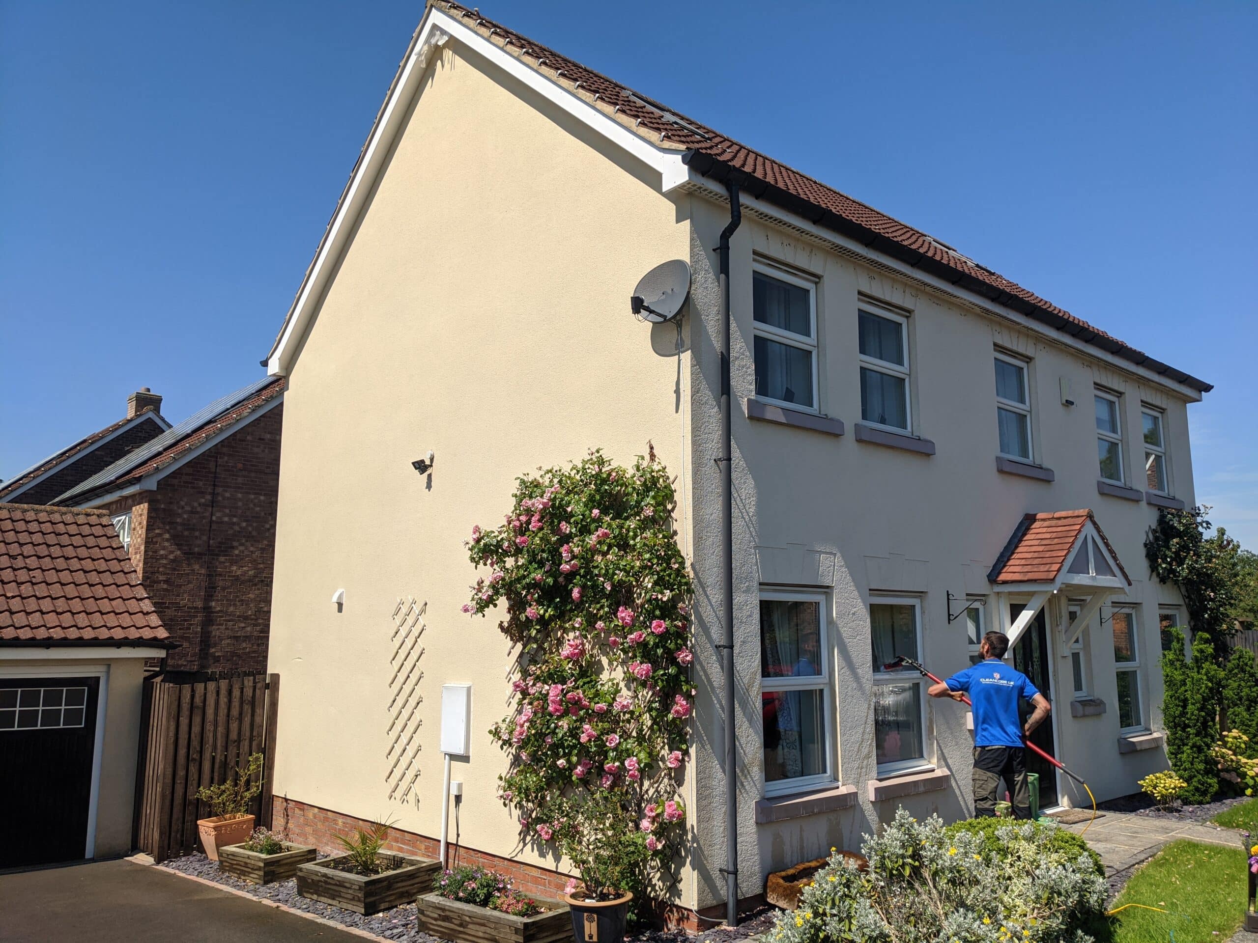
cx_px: 629
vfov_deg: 51.4
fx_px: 981
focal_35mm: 27
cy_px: 472
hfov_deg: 65.3
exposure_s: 1/4695
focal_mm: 4.38
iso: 72
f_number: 1.73
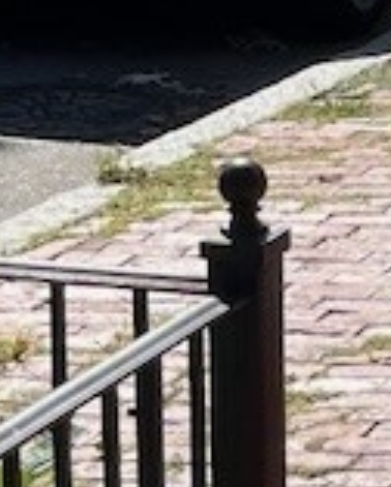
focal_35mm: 207
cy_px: -59
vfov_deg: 9.2
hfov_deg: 7.2
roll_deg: -0.9
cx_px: 757
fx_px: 2988
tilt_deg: -9.7
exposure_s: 1/2463
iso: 50
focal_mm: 5.1
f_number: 1.6
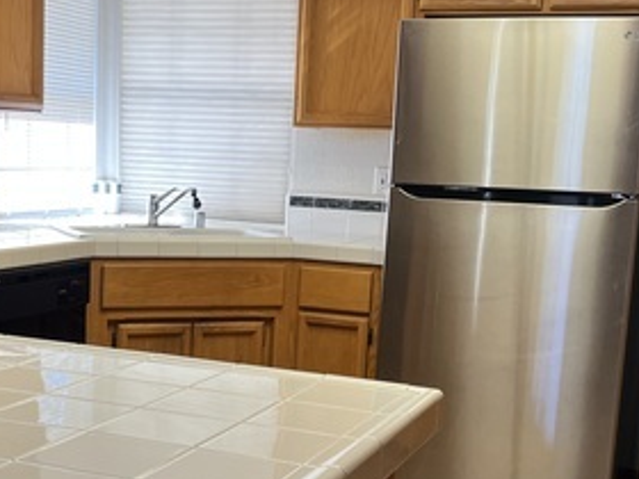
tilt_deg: -11.3
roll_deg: -2.4
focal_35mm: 62
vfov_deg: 23.4
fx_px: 1144
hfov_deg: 31.1
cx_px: 238
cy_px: 351
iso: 100
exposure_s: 1/120
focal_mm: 5.1
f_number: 1.6
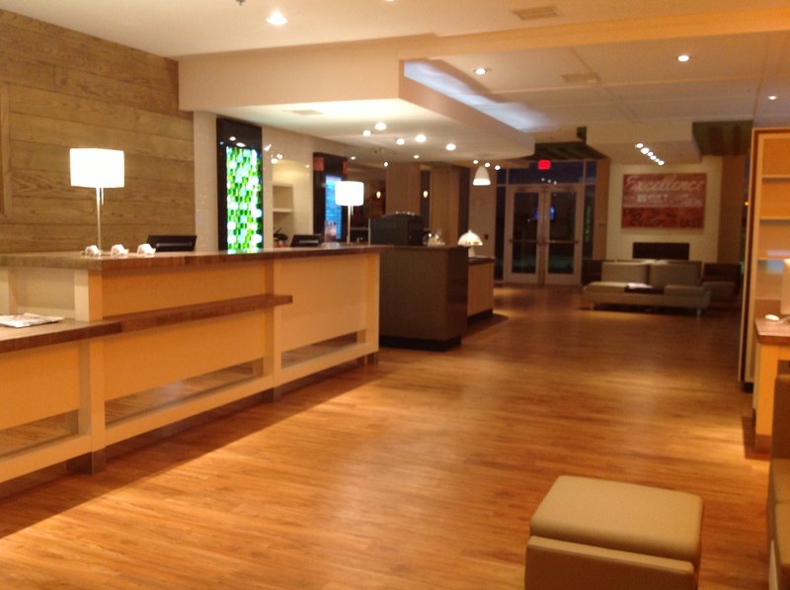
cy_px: 295
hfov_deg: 52.7
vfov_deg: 40.6
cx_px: 395
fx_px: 797
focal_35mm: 35
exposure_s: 1/15
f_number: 2.4
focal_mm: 4.28
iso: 160
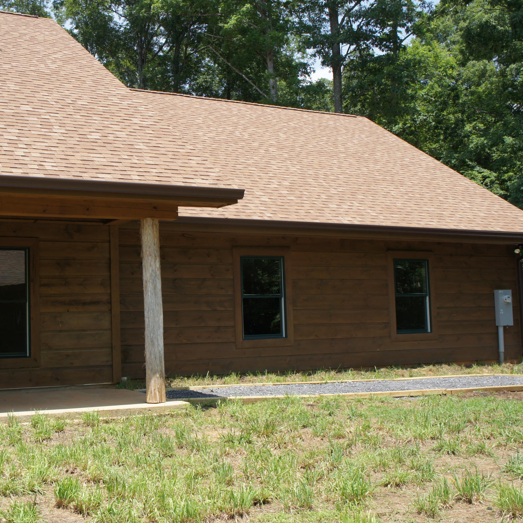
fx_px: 735
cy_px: 263
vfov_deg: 39.2
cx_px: 165
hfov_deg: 38.6
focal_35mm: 43
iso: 200
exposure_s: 1/250
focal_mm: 22
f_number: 8
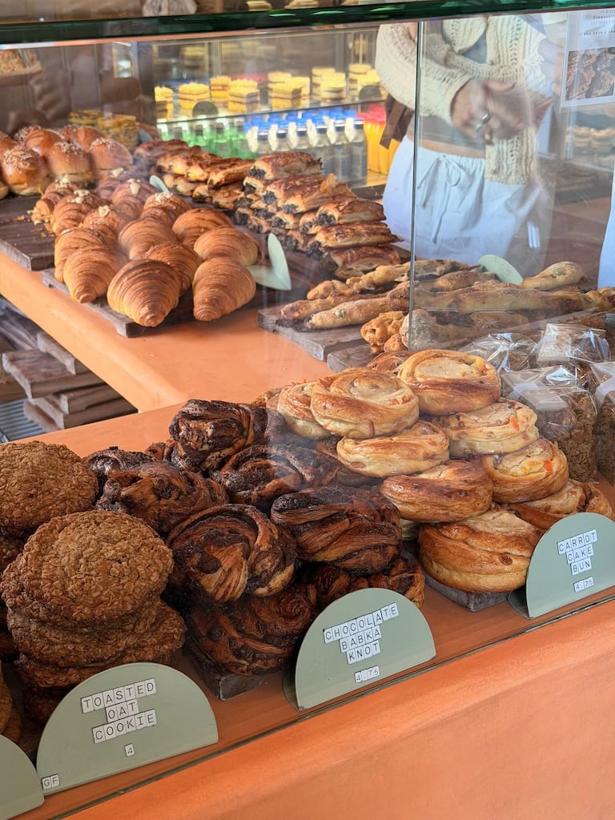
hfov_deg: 30.3
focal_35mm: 48
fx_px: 1137
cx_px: 308
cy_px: 410
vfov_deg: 39.7
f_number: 1.8
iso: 100
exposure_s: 1/60
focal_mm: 6.8
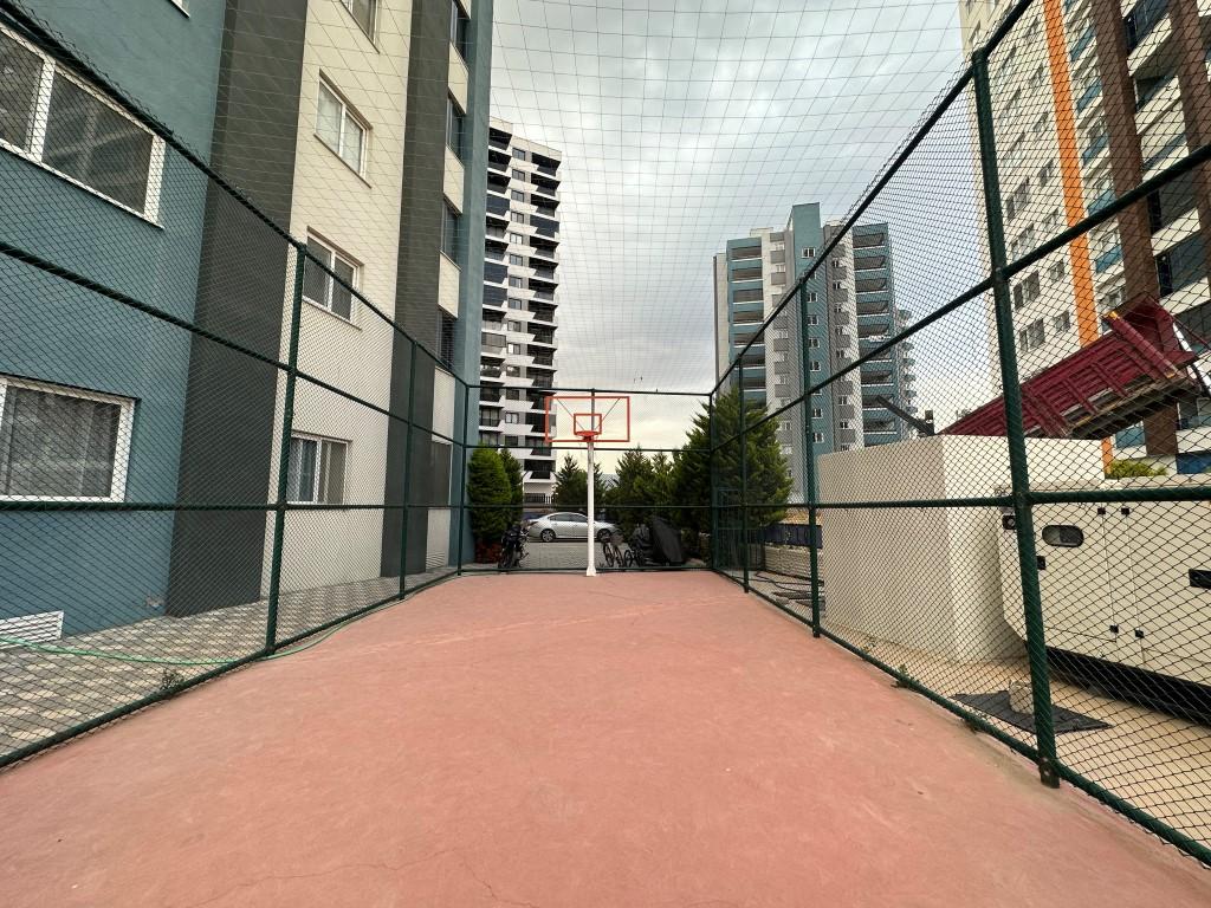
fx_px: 490
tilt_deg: +6.0
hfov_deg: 102.1
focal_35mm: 14
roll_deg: -0.4
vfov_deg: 85.7
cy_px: 454
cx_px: 606
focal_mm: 2.22
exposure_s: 1/118
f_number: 2.2
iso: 40
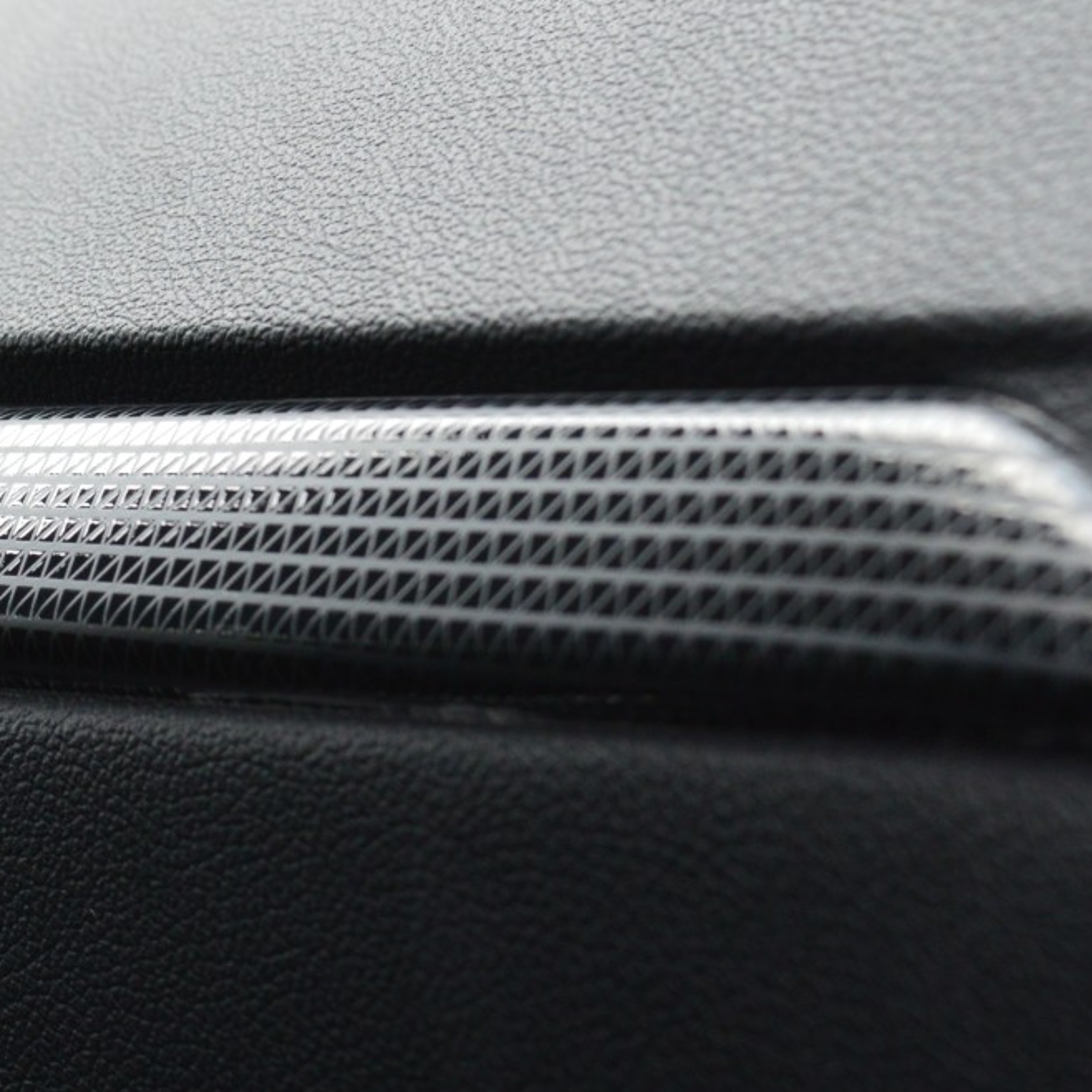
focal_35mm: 110
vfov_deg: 15.8
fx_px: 3928
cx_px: 48
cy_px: 415
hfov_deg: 15.6
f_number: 10
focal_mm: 35
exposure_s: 1/200
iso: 800
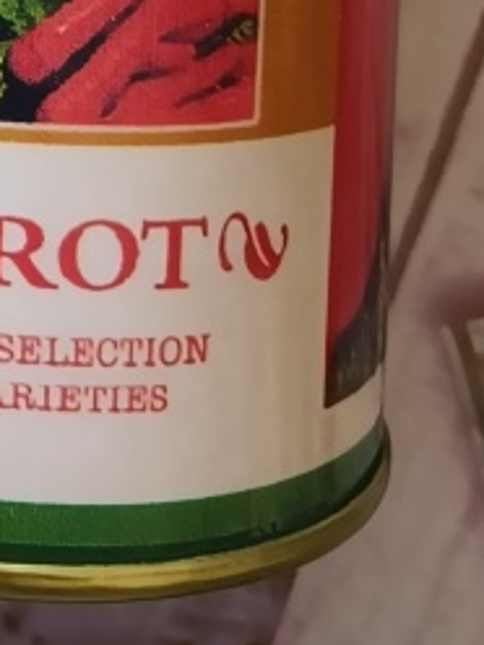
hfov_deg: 13.3
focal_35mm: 99
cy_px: -399
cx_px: -403
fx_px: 1846
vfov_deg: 17.3
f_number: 1.75
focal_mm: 5.5
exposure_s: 1/167
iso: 72
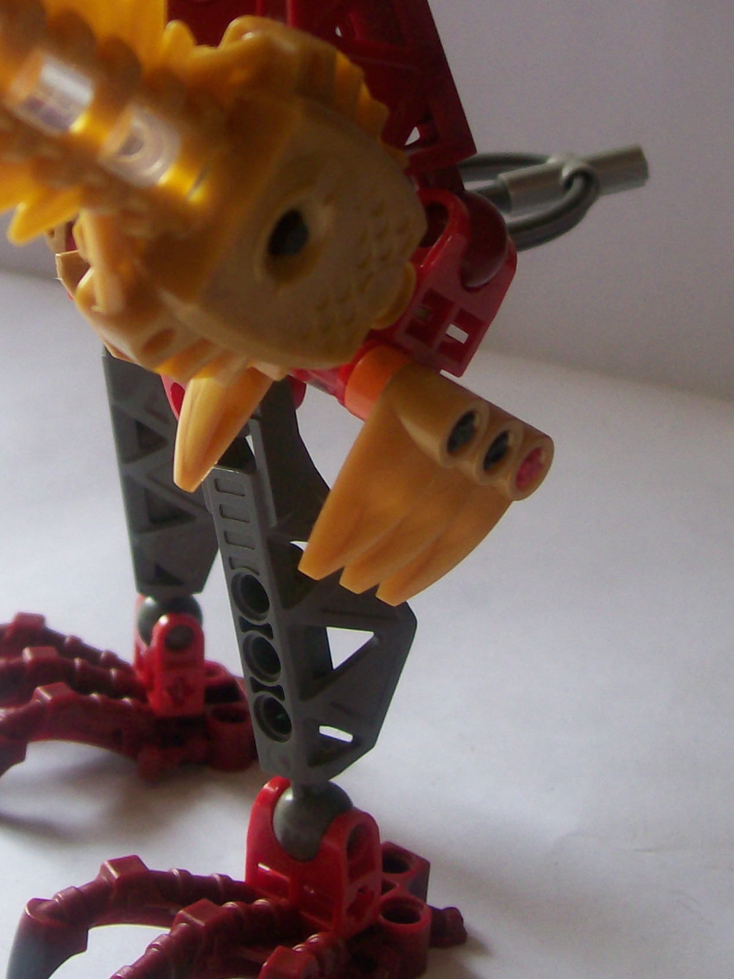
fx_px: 1866
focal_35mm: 66
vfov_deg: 28.5
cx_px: 222
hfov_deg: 22.1
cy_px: 136
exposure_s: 1/66.2
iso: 80
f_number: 2.7
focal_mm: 6
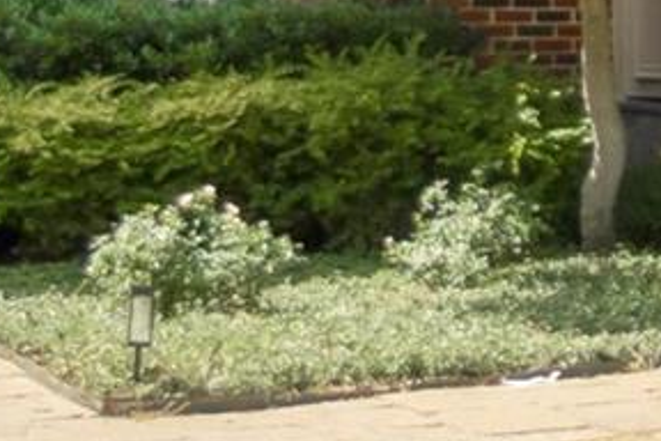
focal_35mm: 135
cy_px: -215
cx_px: 668
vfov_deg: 9.9
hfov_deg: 14.9
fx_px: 2479
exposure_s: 1/1600
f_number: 11
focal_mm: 13
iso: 200
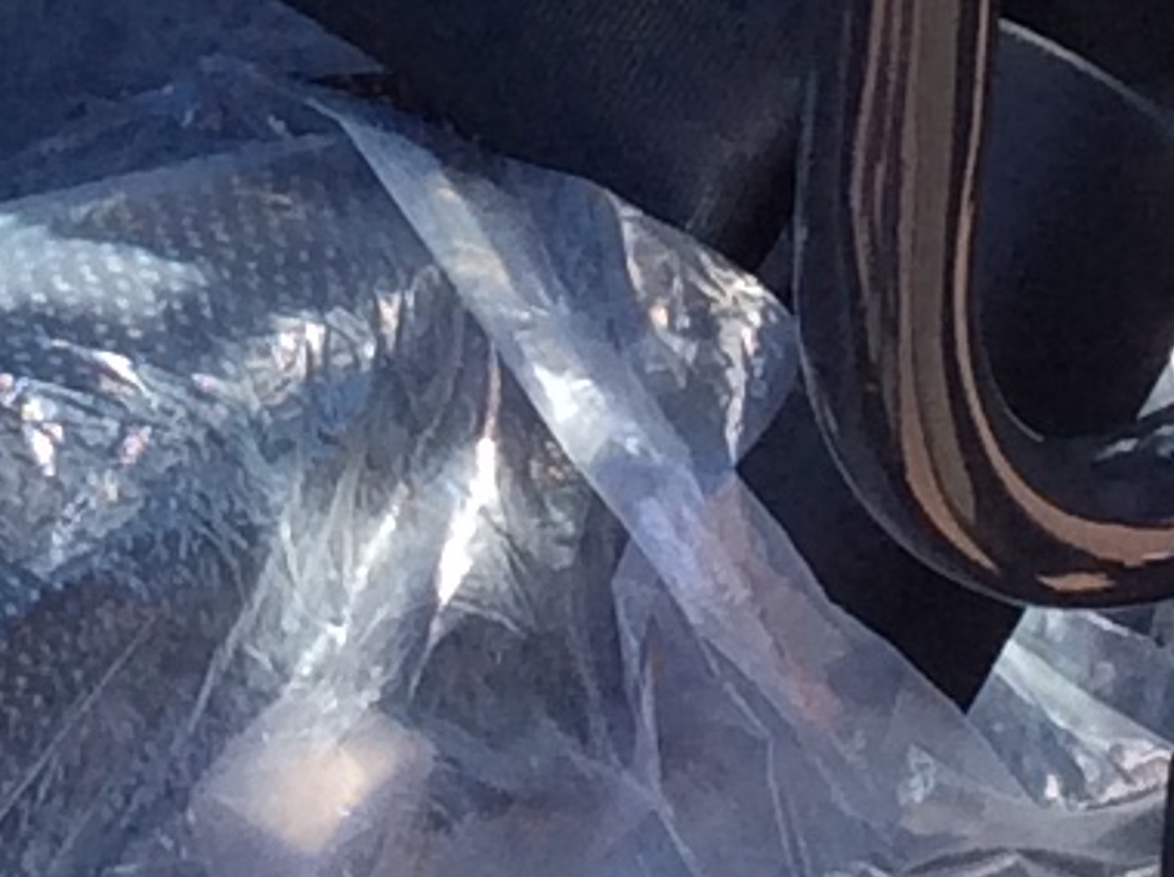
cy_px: -645
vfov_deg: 6.7
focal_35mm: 218
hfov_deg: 9.0
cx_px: -120
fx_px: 7384
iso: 32
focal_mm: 3.3
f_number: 2.4
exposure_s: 1/251
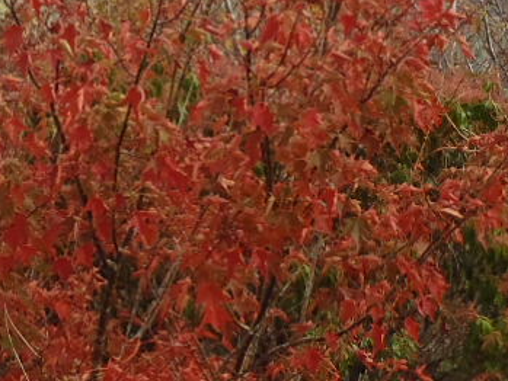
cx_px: 140
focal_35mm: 174
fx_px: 2554
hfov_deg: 11.3
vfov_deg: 8.3
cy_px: -259
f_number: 4.6
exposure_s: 1/160
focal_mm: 6.83
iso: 80
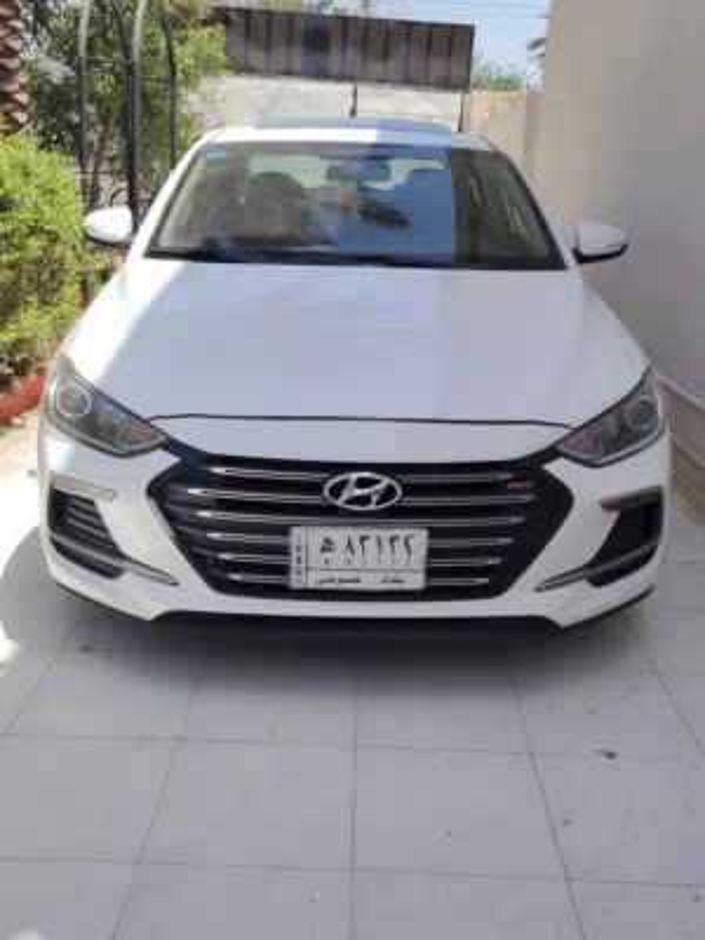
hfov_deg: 41.8
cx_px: 352
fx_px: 923
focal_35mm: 34
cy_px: 470
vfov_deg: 54.0
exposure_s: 1/782
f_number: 1.75
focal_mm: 5.25
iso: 100
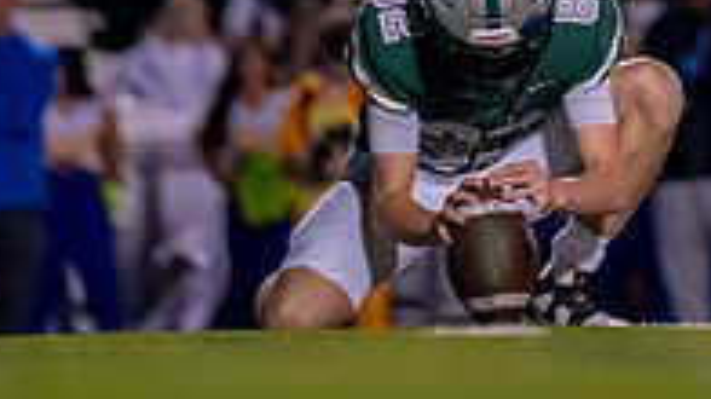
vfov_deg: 1.6
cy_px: -372
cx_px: 877
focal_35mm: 781
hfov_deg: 2.8
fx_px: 14716
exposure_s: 1/1000
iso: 5000
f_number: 2.8
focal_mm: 200
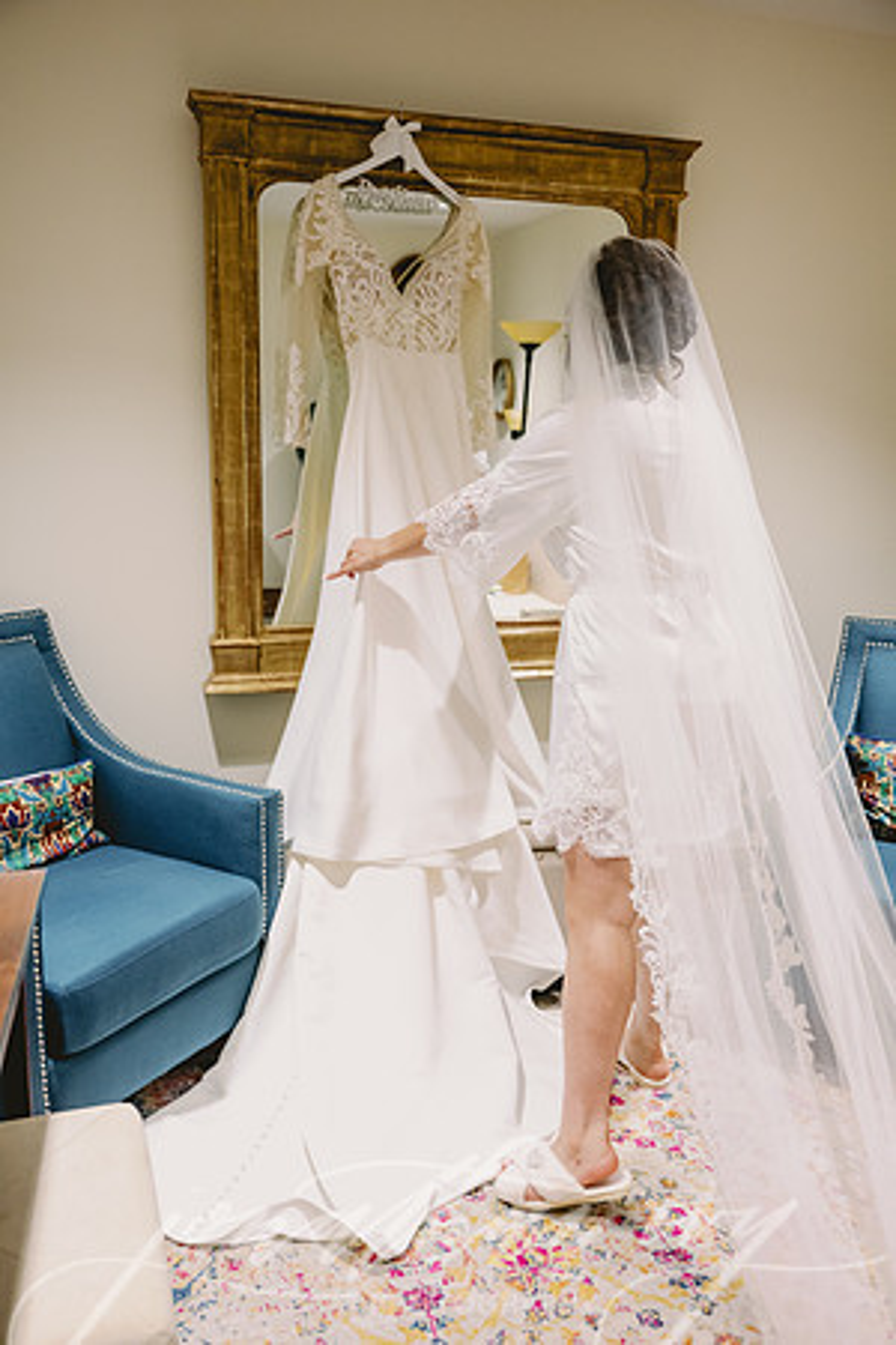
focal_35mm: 30
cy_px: 672
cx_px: 448
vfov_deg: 62.8
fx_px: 1101
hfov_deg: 44.3
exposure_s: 1/200
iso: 1250
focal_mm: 29.5
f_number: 2.8
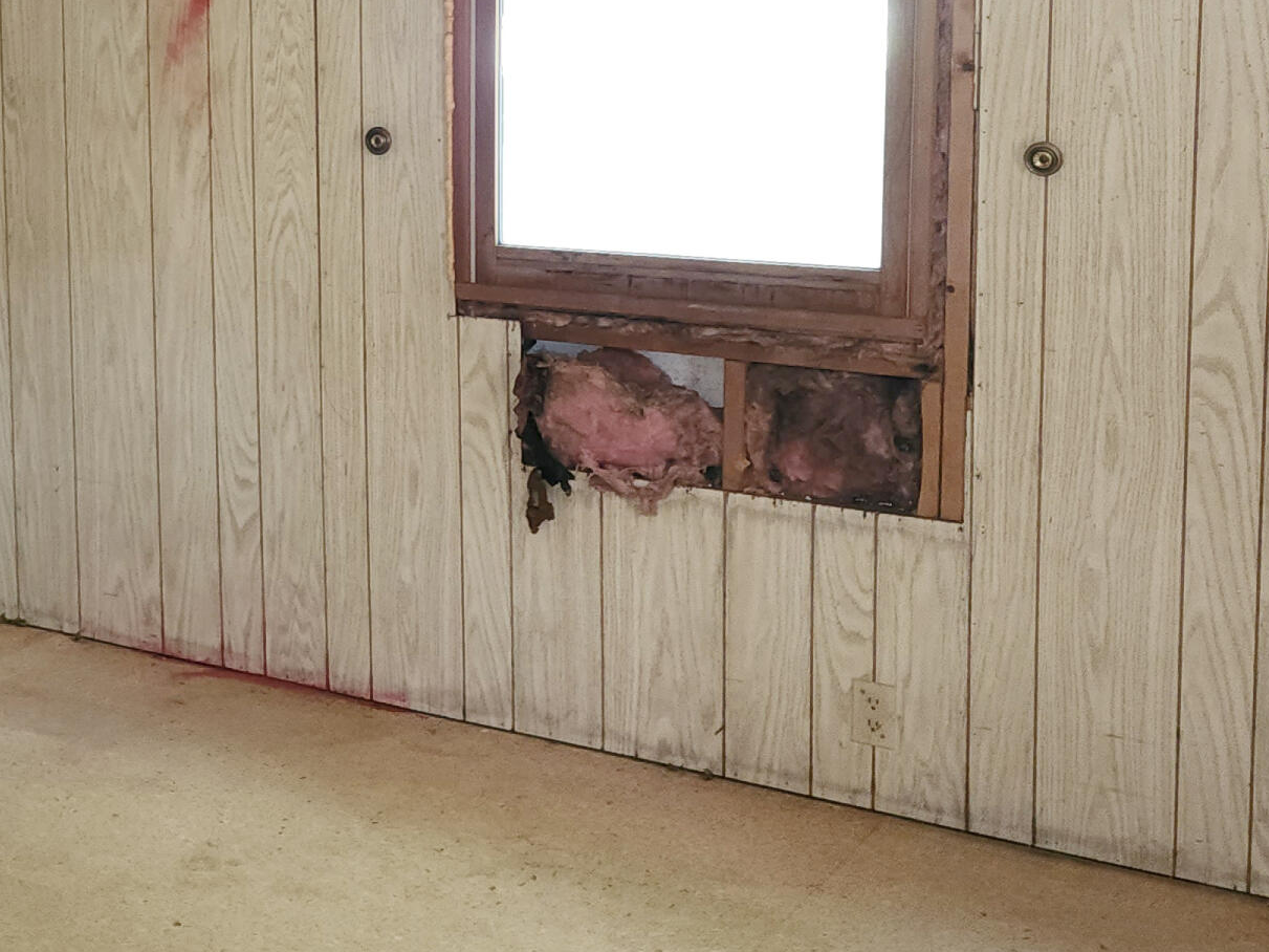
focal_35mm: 57
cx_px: -80
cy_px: 212
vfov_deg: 25.3
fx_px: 2089
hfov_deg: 30.7
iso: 125
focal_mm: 6.4
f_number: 1.8
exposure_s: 1/11
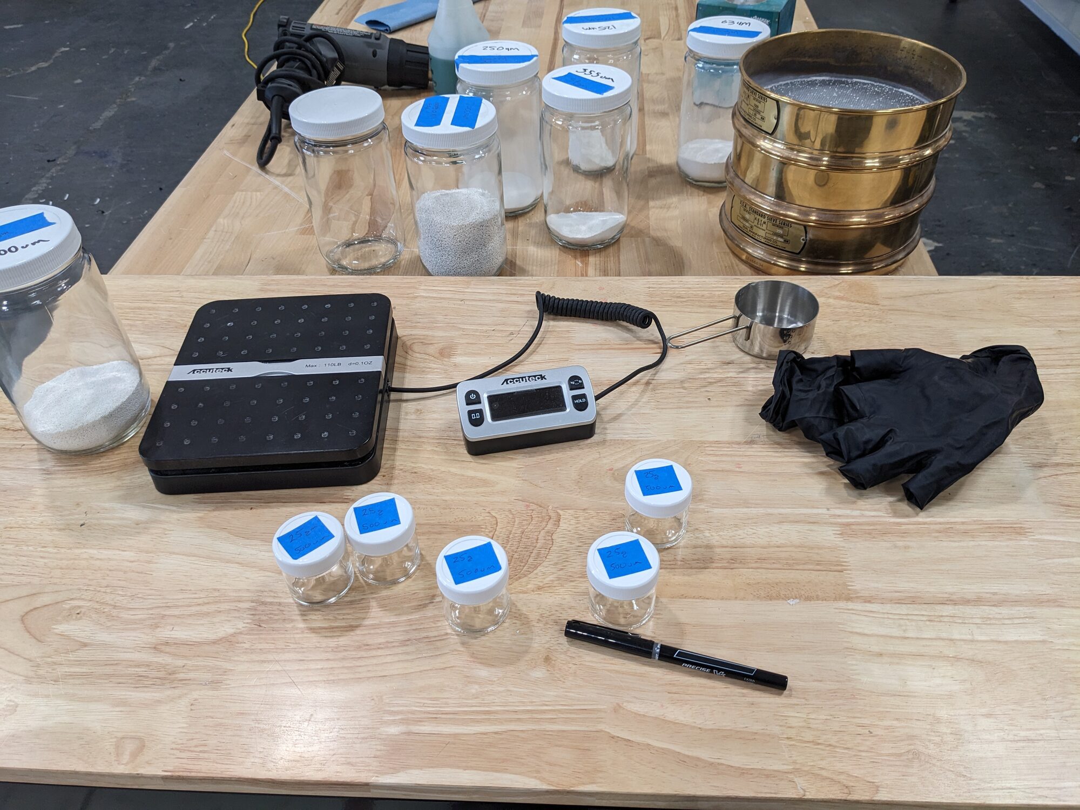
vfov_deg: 51.4
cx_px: 540
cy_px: 405
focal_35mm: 27
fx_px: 842
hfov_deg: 65.3
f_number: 1.73
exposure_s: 1/120
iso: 83
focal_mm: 4.38
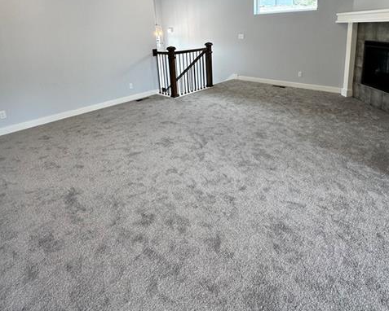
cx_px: 208
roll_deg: +2.1
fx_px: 253
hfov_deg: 74.9
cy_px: 83
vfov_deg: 60.2
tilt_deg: -12.4
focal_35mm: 22
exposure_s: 1/120
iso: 160
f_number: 2.2
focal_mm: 2.22
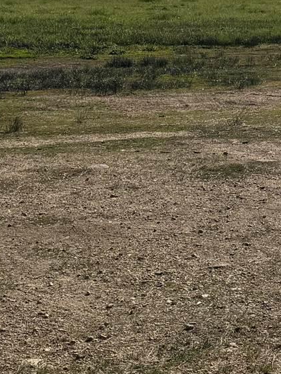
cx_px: 495
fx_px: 1061
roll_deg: -2.2
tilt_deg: -5.3
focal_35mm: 98
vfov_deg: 19.7
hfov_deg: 13.6
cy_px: 36
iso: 80
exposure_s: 1/10417
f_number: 1.78
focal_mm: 6.76
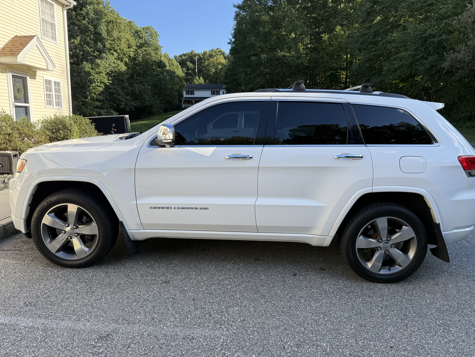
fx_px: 343
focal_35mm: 25
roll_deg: -0.6
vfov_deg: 54.9
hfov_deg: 69.4
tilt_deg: -8.5
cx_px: 243
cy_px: 173
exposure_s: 1/1314
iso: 80
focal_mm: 6.76
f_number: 1.78
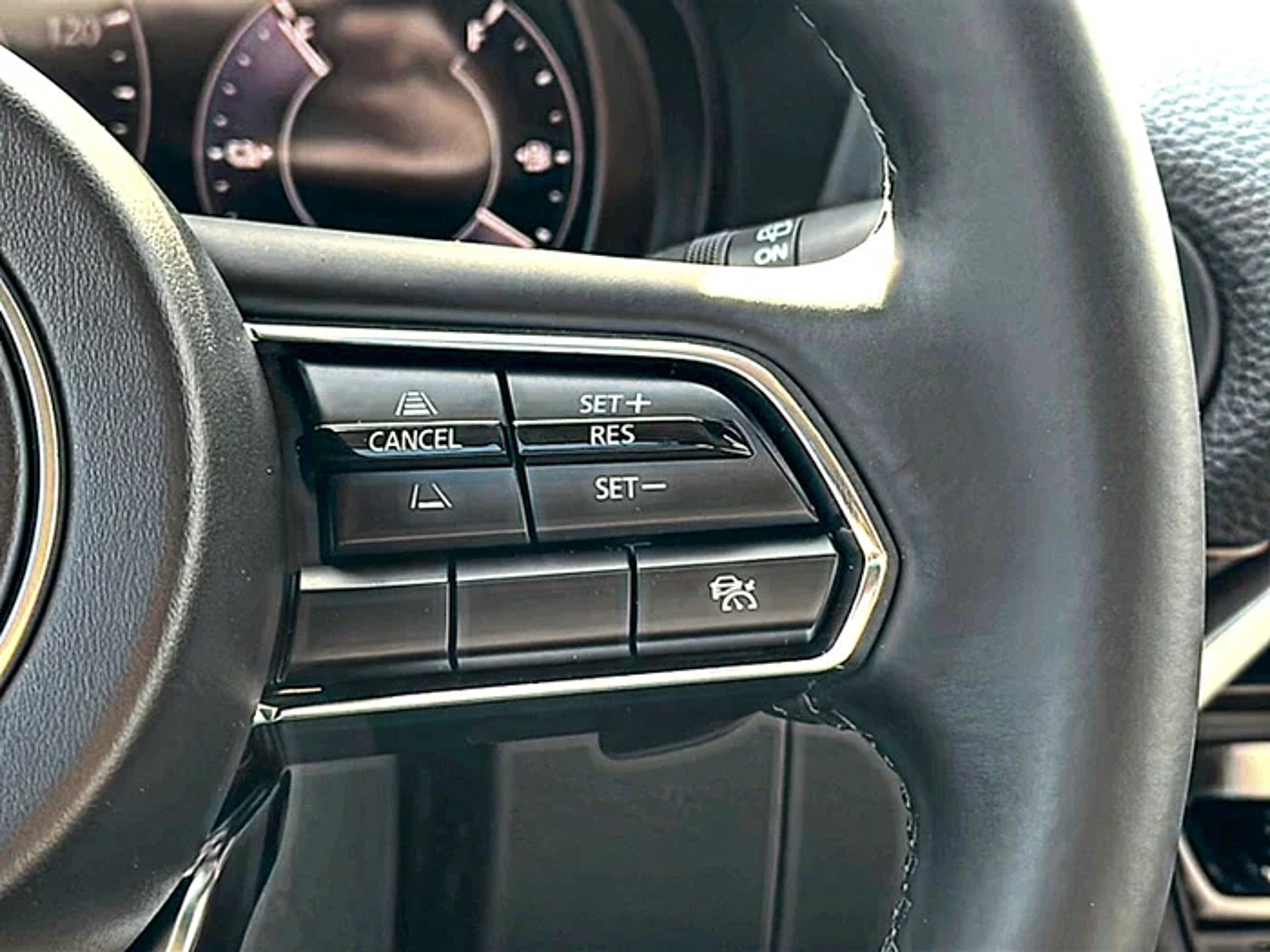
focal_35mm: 61
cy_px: 476
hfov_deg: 31.7
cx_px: 635
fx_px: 2238
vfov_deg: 24.0
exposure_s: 1/186
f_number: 1.78
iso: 80
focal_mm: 6.86
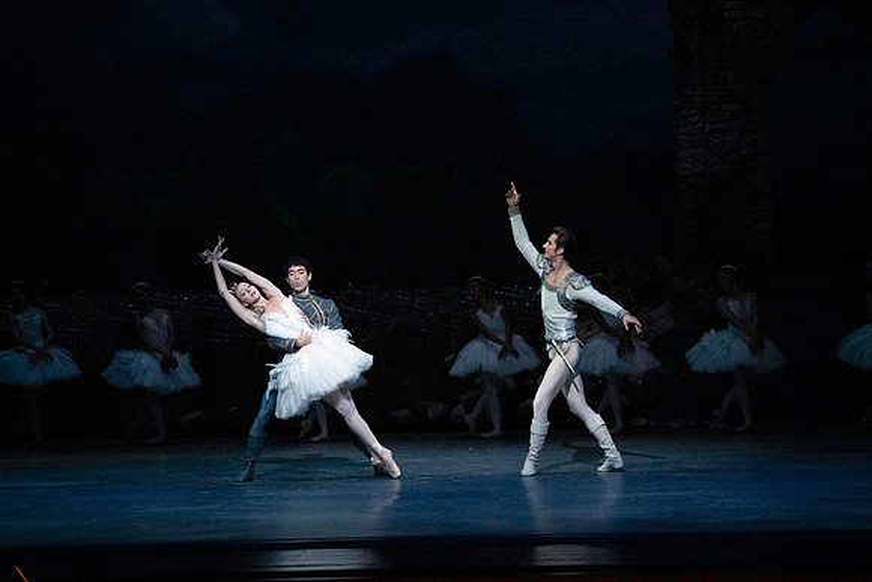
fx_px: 3561
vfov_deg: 9.3
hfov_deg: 14.0
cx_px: 436
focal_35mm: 147
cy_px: 291
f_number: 5
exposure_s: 1/400
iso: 25600
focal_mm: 147
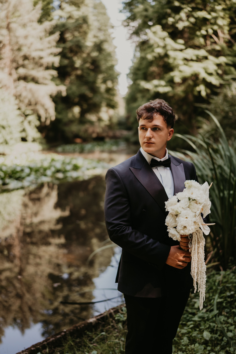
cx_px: 118
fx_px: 344
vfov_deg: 54.4
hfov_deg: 37.9
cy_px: 177
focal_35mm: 35
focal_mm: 35
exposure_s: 1/1250
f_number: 1.4
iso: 640
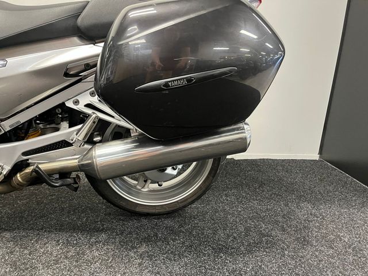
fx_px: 276
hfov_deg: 67.3
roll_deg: -3.0
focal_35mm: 26
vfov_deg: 53.1
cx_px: 184
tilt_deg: -16.1
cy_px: 138
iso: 400
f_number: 1.6
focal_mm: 5.1
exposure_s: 1/50
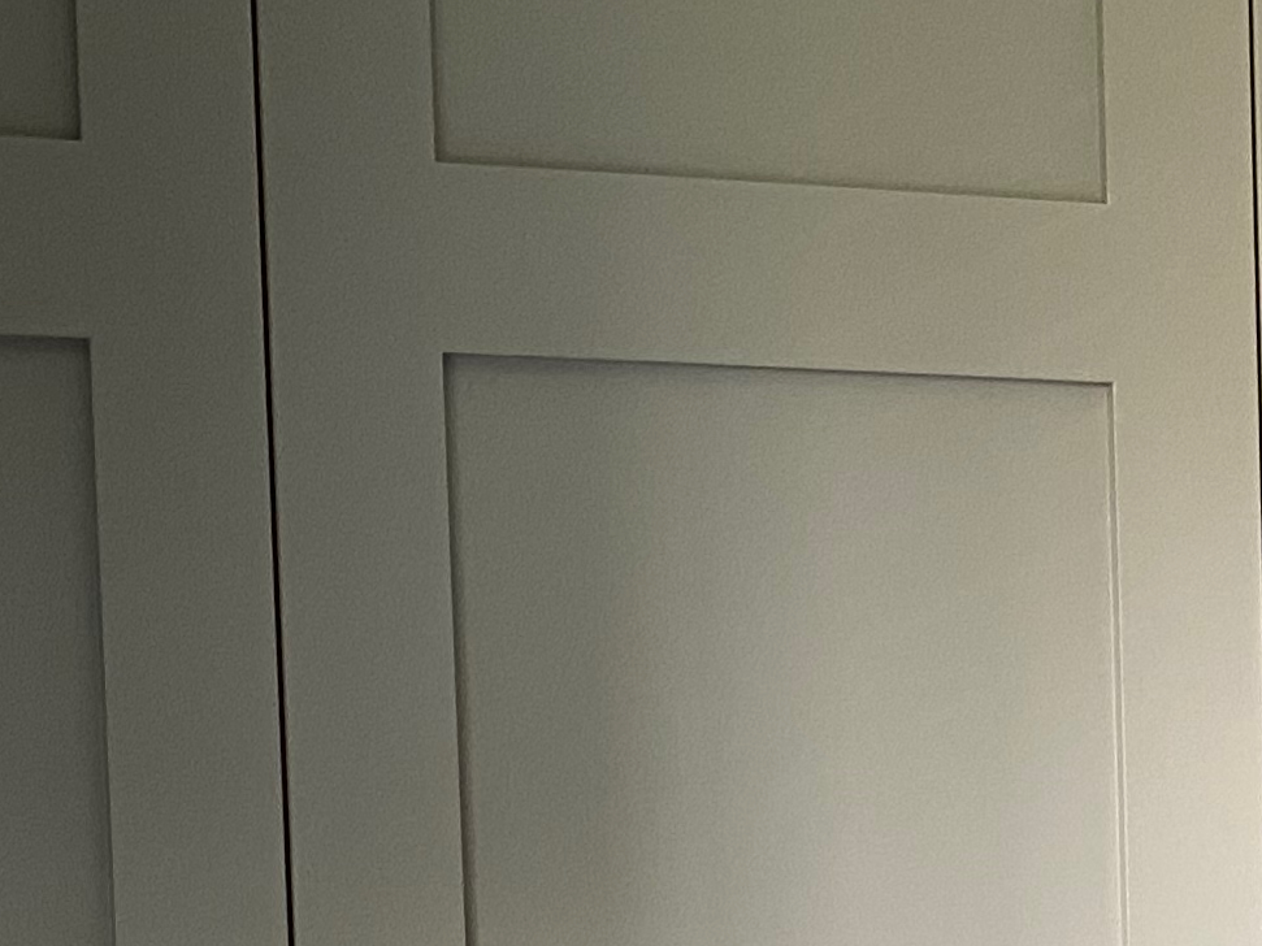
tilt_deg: -4.9
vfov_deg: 13.3
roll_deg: +0.5
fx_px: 3937
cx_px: 1706
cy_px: 1146
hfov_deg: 17.0
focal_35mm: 108
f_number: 1.8
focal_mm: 4.25
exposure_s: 1/60
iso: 160
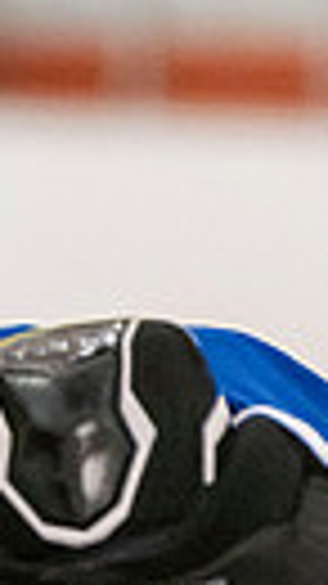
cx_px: -866
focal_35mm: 974
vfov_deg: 2.2
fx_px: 15079
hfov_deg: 1.2
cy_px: 838
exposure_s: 1/1000
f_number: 2.8
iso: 3200
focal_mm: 200
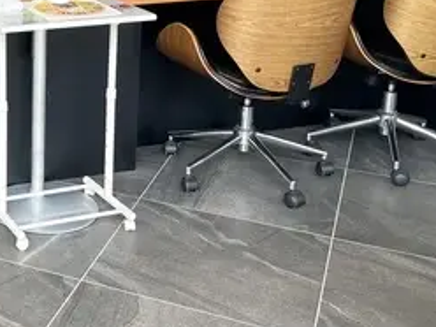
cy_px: 14
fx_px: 844
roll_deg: +0.3
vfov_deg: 21.3
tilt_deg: -13.6
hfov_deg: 26.5
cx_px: -53
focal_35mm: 67
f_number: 1.6
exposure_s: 1/122
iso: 64
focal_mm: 5.1
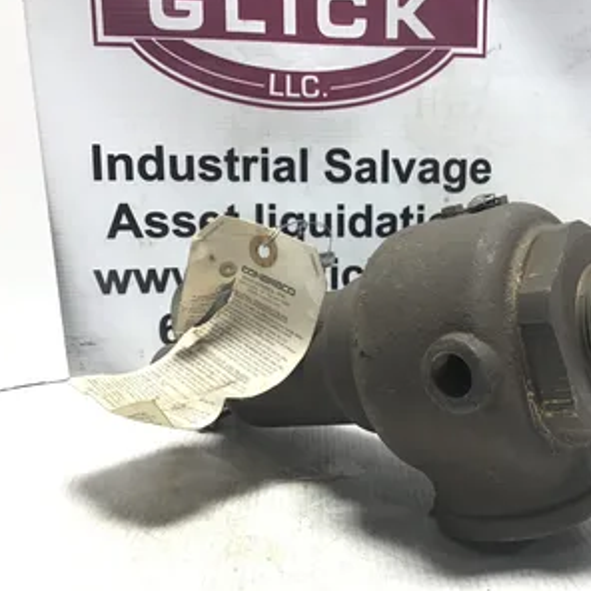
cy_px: 294
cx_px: 383
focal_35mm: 37
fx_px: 715
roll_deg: -2.0
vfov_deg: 44.9
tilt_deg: -12.1
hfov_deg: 44.4
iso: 25
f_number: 2.4
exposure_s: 1/40
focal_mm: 3.3
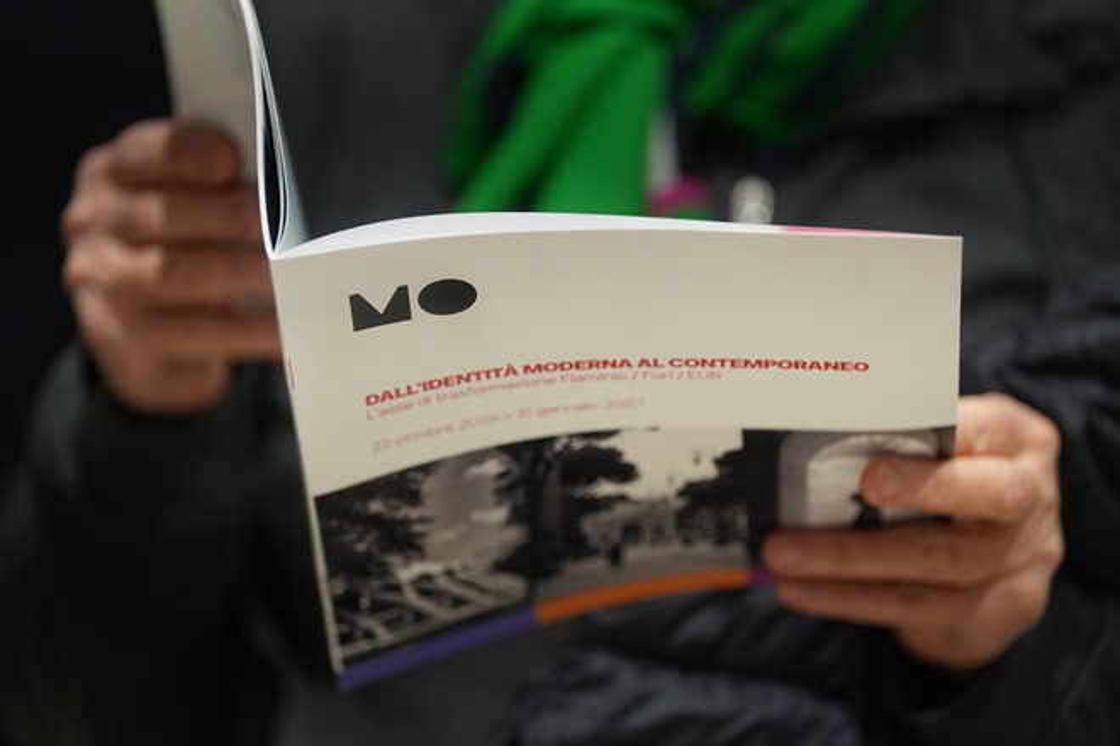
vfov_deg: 7.8
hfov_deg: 11.7
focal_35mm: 176
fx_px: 5475
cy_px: 373
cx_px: 560
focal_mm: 176
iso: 1600
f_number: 2.8
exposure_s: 1/200
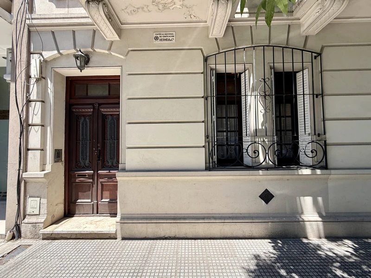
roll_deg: -1.2
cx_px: 186
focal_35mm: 14
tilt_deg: +2.3
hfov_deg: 102.1
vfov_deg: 85.7
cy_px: 139
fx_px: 150
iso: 50
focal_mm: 2.22
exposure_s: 1/376
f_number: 2.2
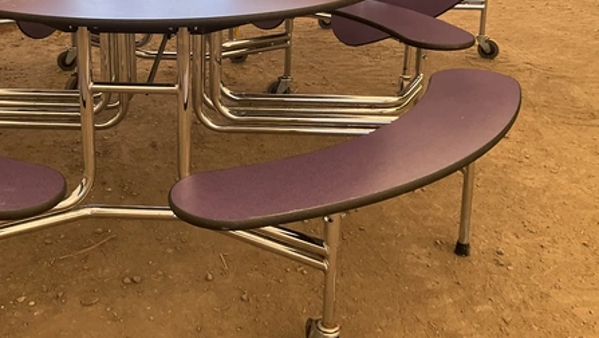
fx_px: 842
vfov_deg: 22.2
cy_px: 37
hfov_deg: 38.1
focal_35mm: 53
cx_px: 149
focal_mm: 3
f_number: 1.8
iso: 32
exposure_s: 1/165
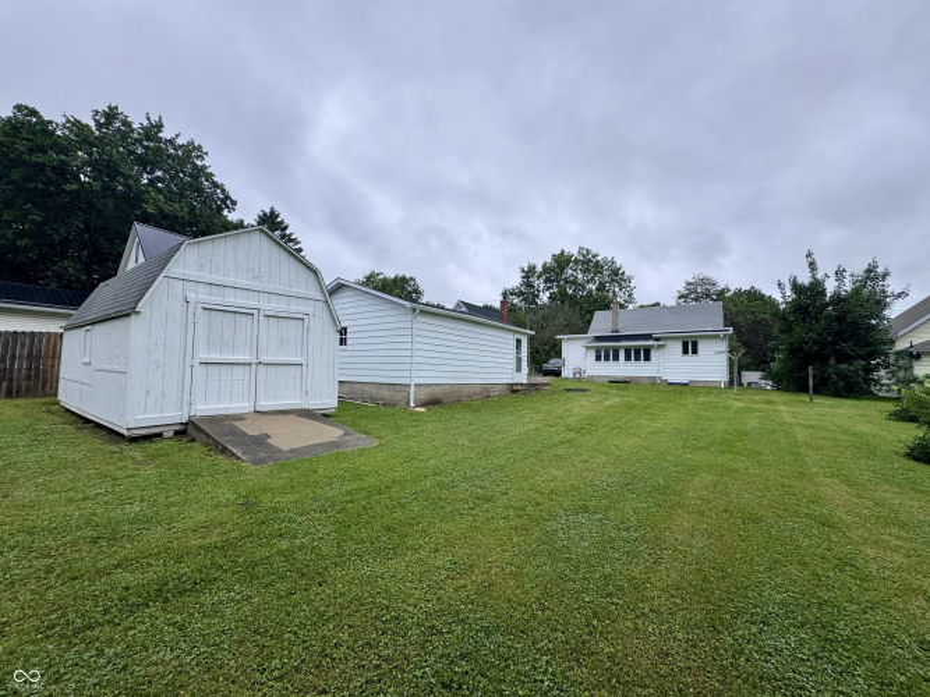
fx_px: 376
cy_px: 348
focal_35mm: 14
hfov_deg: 102.1
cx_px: 465
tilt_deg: +4.4
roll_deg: -0.9
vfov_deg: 85.7
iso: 50
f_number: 2.2
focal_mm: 2.22
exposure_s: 1/956
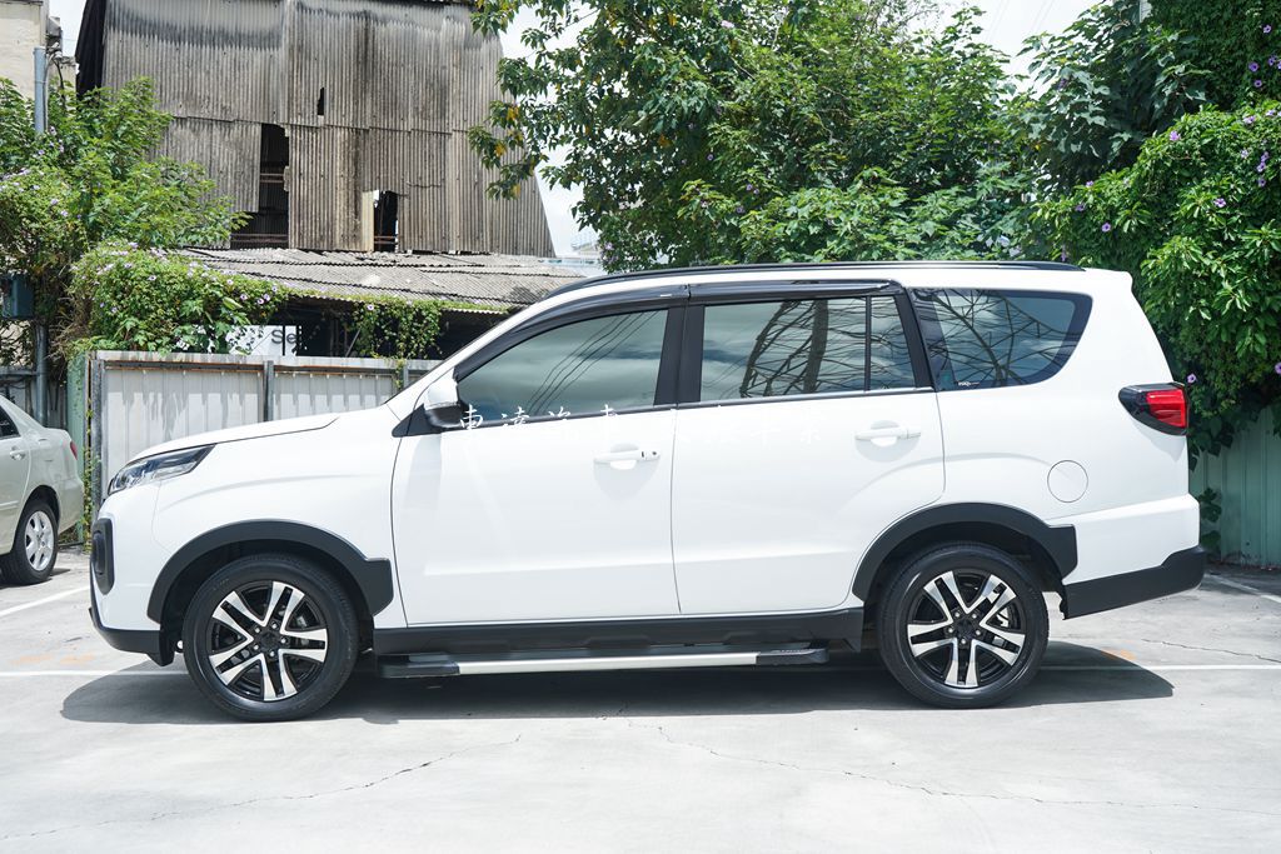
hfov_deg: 46.4
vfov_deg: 31.9
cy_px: 427
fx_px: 1495
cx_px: 640
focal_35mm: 42
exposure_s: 1/200
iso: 100
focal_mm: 42
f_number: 8
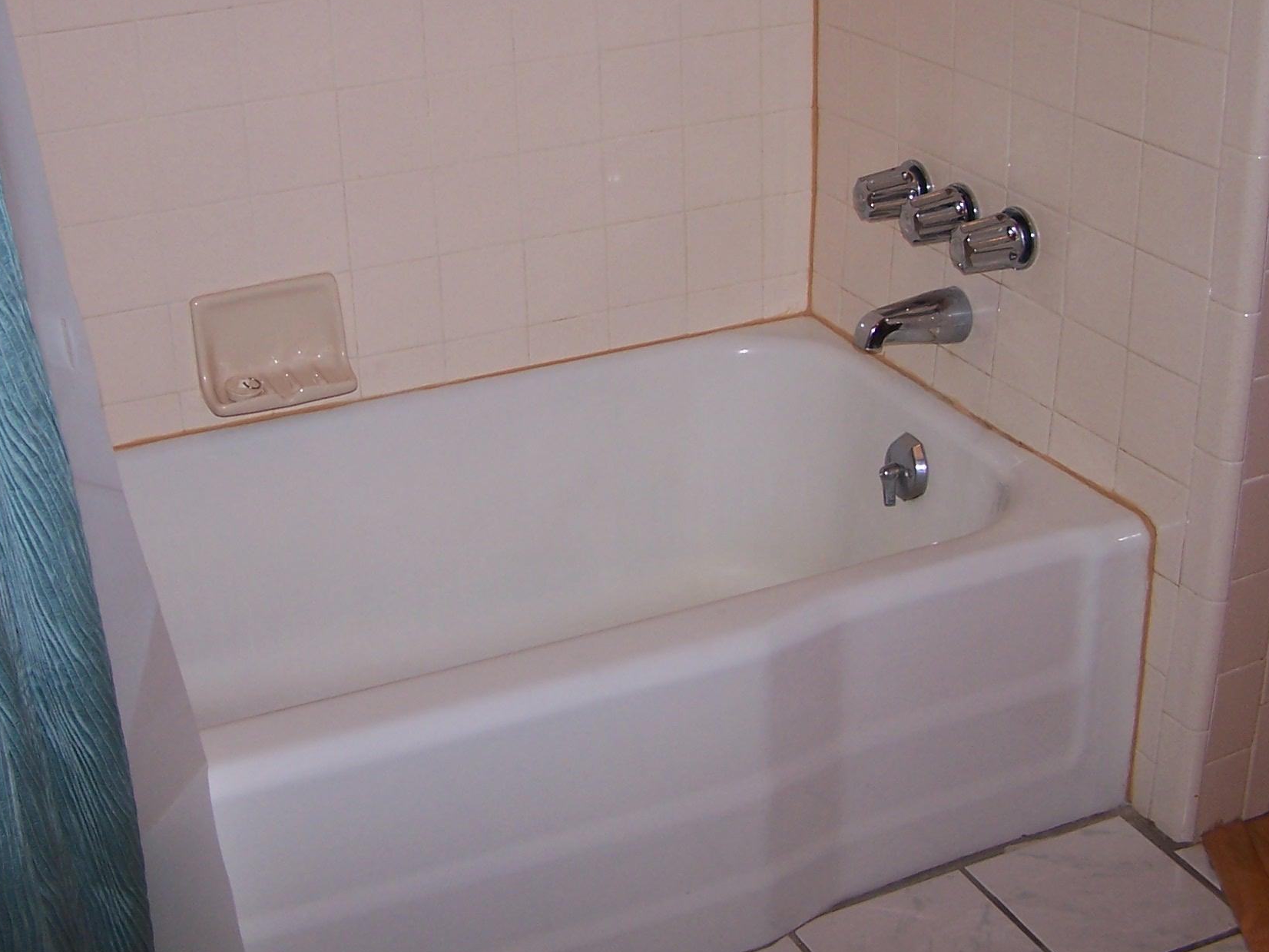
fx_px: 1943
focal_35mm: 53
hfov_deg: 36.1
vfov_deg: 27.4
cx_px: 531
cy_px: 328
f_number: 2.8
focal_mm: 6.3
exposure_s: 1/60
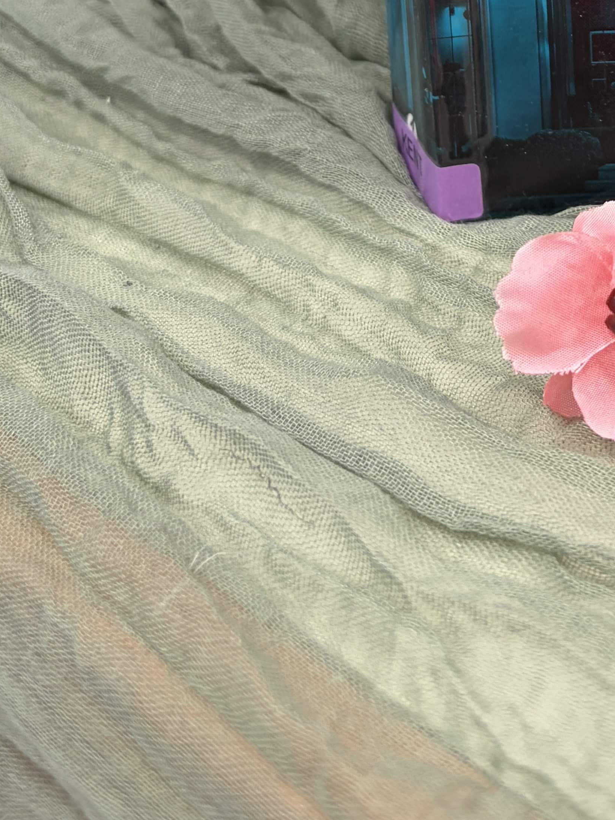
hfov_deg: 20.1
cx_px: 758
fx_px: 1611
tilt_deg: -16.4
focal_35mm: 68
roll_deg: +1.8
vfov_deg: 25.9
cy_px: -130
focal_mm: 5.96
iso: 125
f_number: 1.6
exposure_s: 1/87
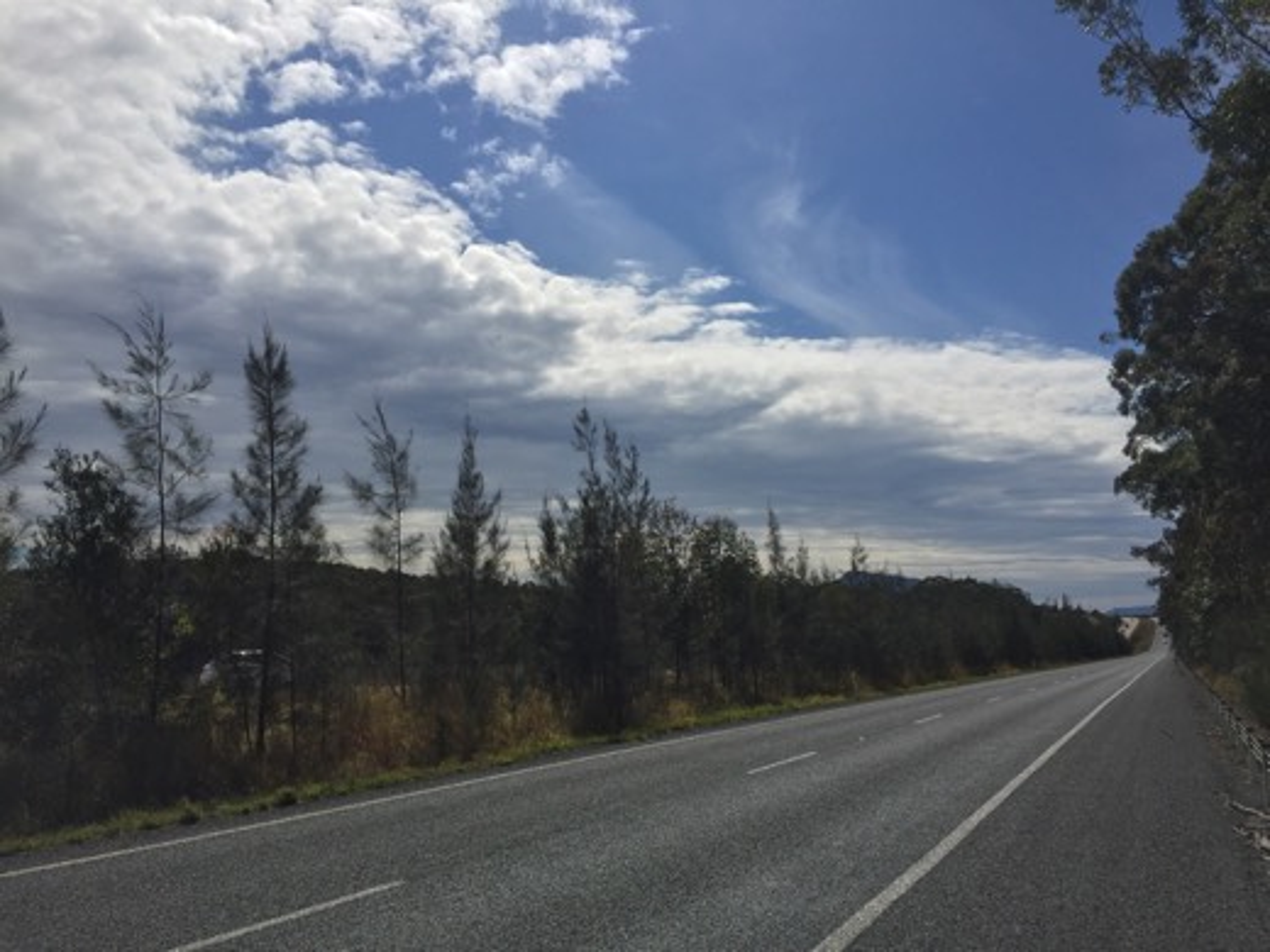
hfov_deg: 61.7
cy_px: 476
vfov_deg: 48.2
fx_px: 1064
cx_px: 635
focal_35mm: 29
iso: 32
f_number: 2.2
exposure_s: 1/7937
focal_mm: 4.15
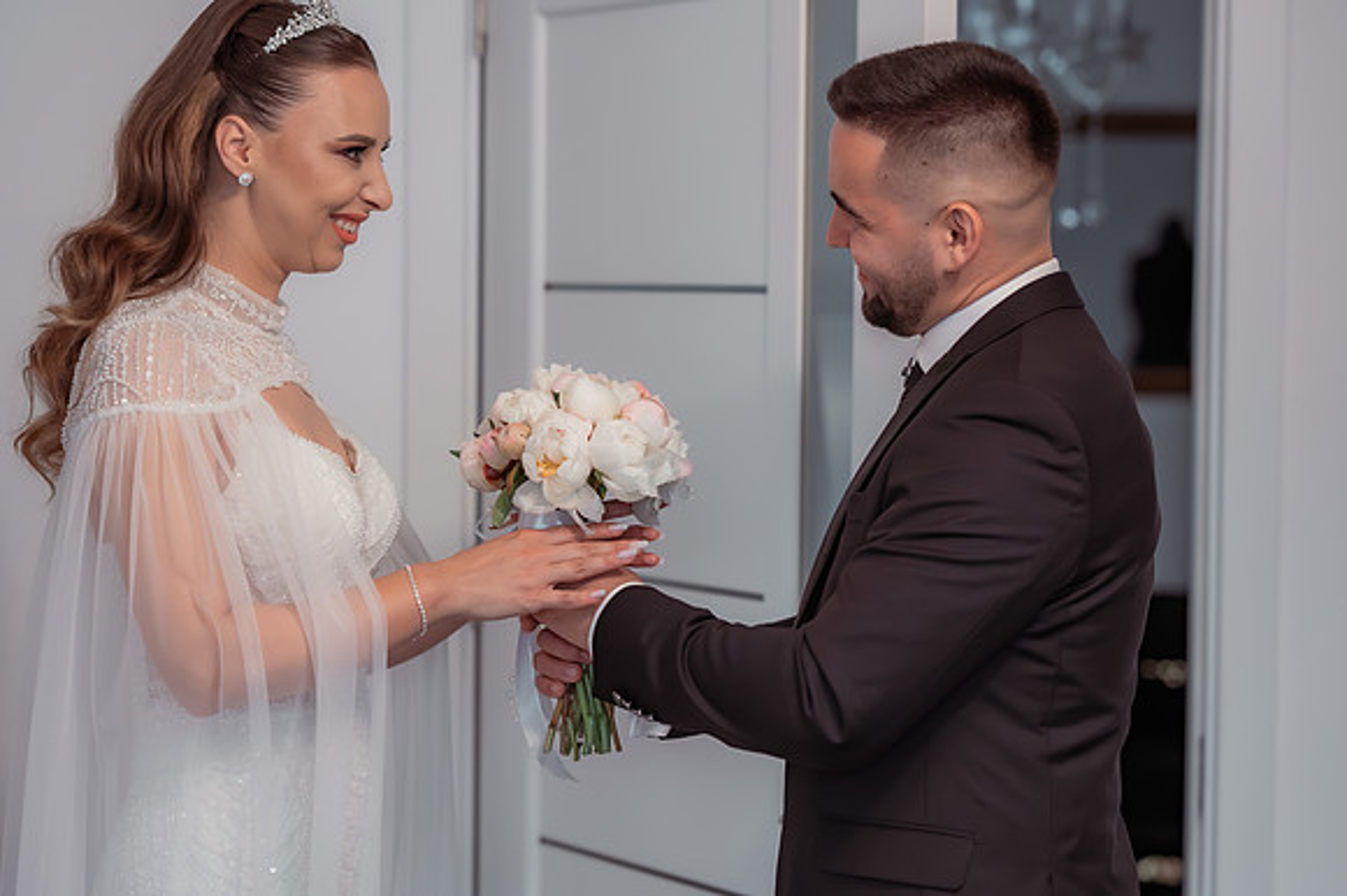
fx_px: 3178
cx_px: 674
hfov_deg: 23.9
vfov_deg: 16.1
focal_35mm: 85
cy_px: 448
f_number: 2.8
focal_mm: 85
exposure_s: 1/320
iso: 1600
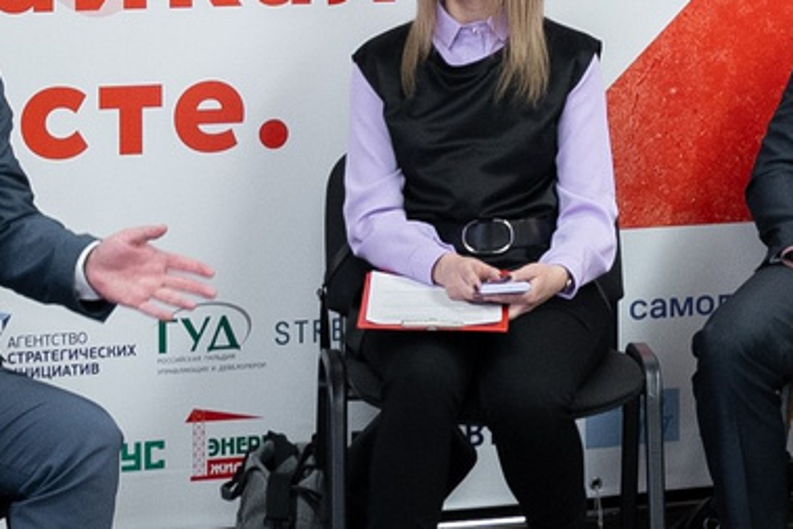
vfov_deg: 7.2
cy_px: -64
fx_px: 4165
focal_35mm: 189
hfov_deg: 10.5
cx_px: 1155
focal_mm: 28
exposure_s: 1/100
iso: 640
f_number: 4
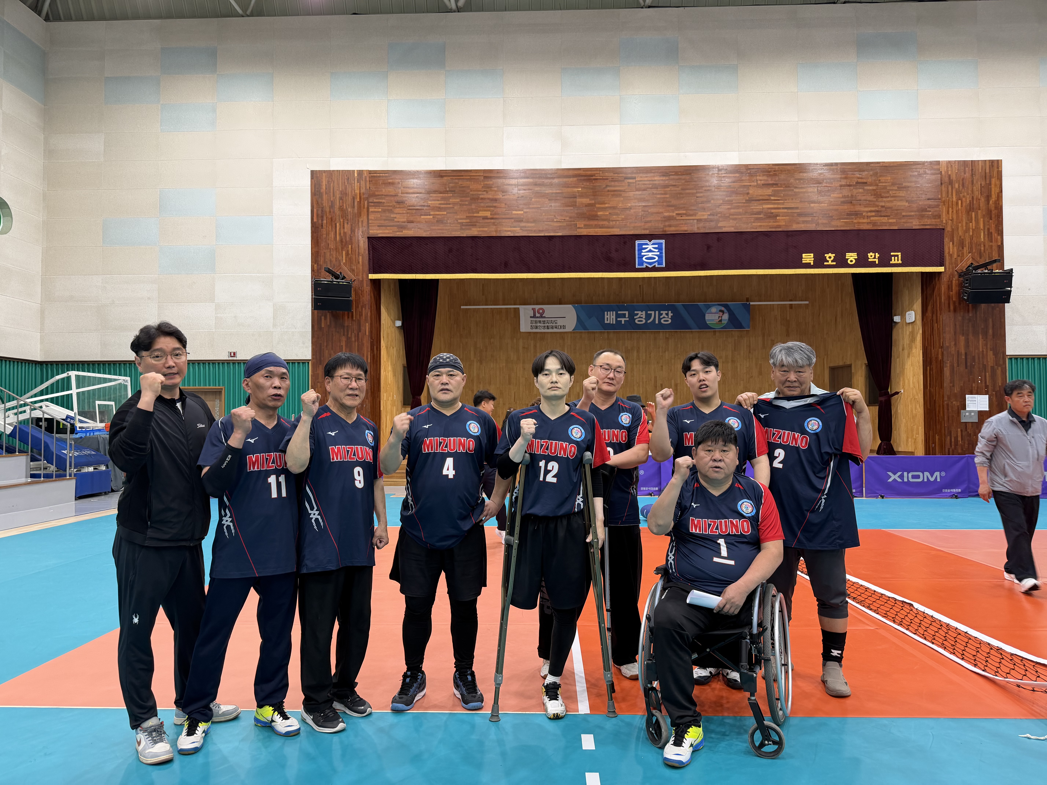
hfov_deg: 71.6
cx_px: 524
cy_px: 392
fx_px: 726
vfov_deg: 56.8
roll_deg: +0.5
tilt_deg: +3.1
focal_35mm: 24
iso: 125
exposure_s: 1/60
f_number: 1.78
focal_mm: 6.76
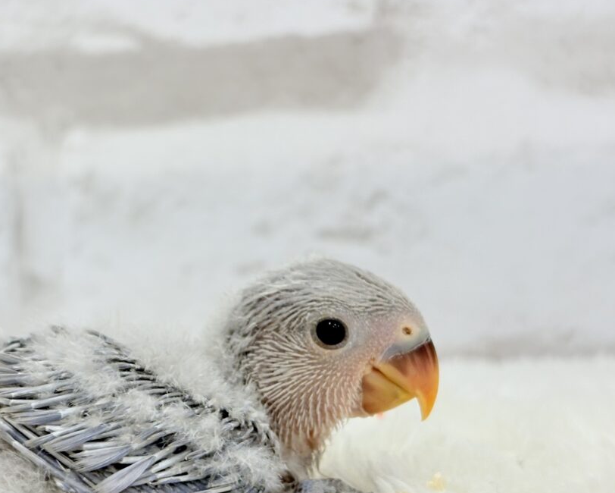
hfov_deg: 25.2
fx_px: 1365
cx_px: 183
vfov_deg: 20.4
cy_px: 336
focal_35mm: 75
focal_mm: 5.96
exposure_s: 1/100
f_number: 1.6
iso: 64
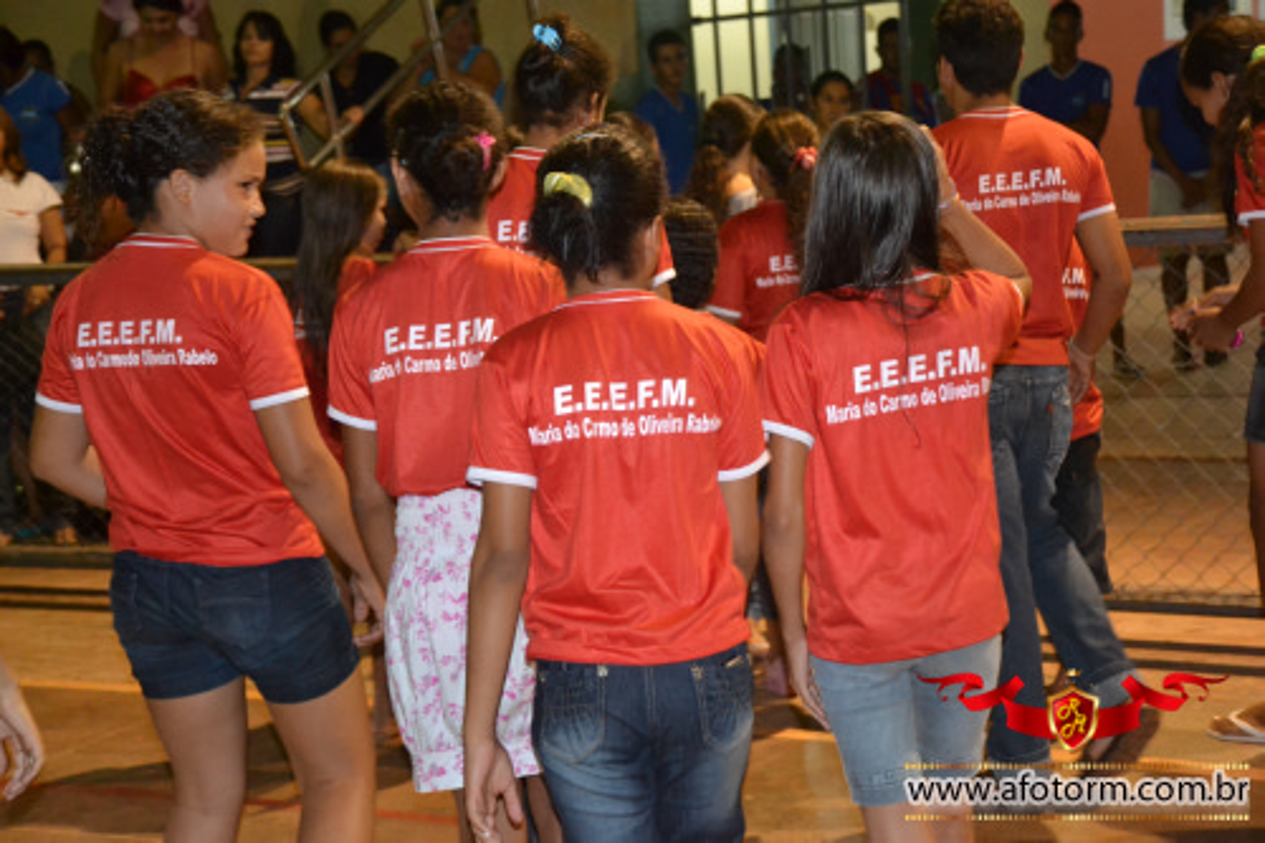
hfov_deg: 28.1
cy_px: 422
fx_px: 2529
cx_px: 632
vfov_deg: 18.9
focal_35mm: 72
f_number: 4.8
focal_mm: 48
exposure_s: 1/60
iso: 3200
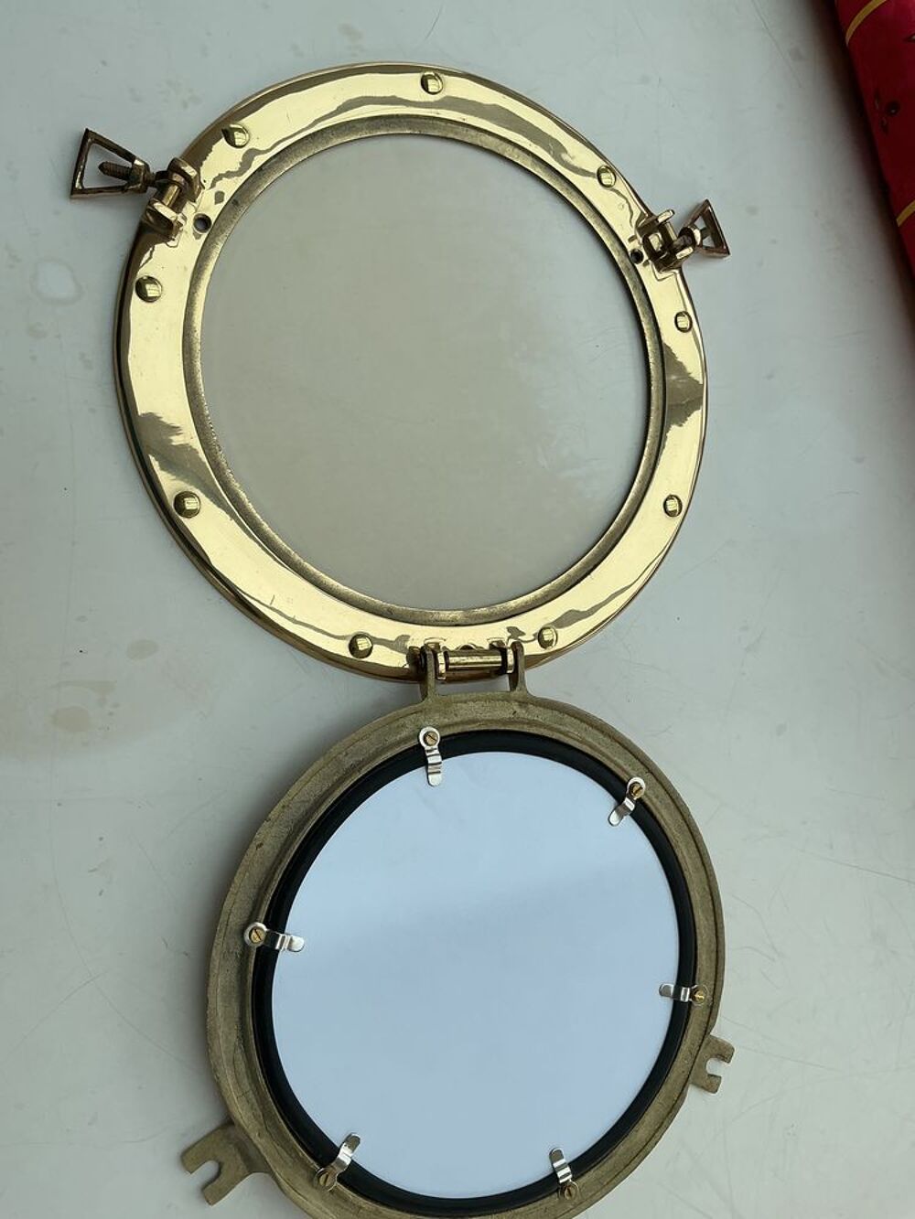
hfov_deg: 48.2
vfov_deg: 61.7
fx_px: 1022
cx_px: 458
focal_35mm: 29
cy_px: 610
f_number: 1.8
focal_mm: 3
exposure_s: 1/657
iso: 25
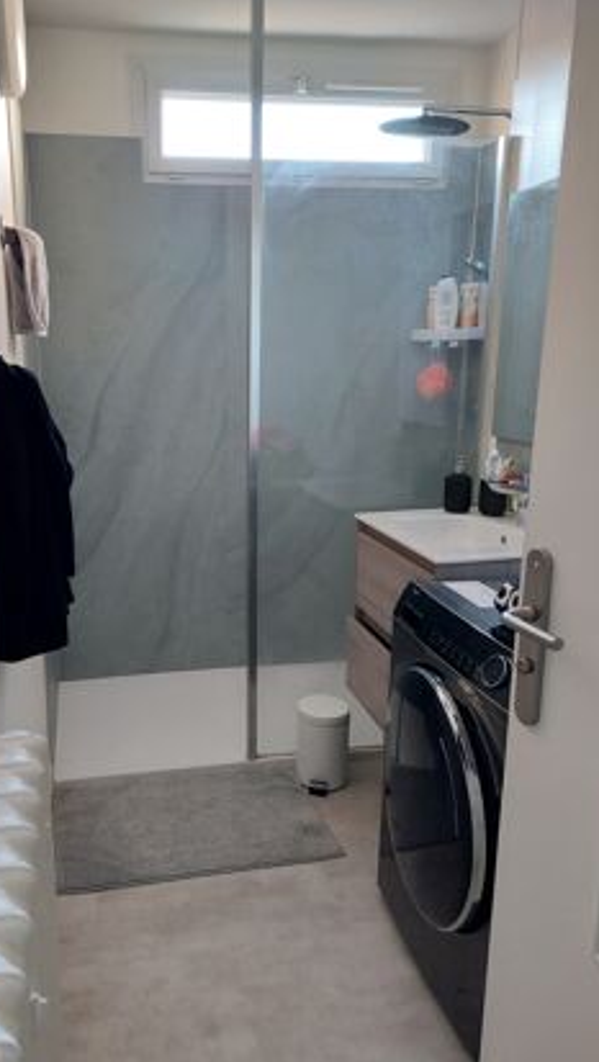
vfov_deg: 69.8
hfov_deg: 42.5
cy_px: 546
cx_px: 211
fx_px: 761
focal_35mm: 27
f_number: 1.8
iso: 500
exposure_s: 1/50
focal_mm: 5.23
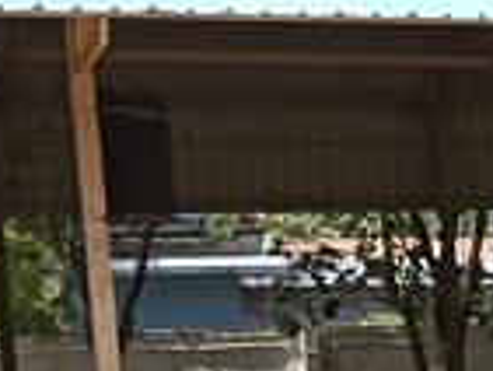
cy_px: 634
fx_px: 2794
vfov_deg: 7.4
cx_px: 1738
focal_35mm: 196
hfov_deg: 7.9
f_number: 1.8
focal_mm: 3.98
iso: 50
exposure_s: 1/452
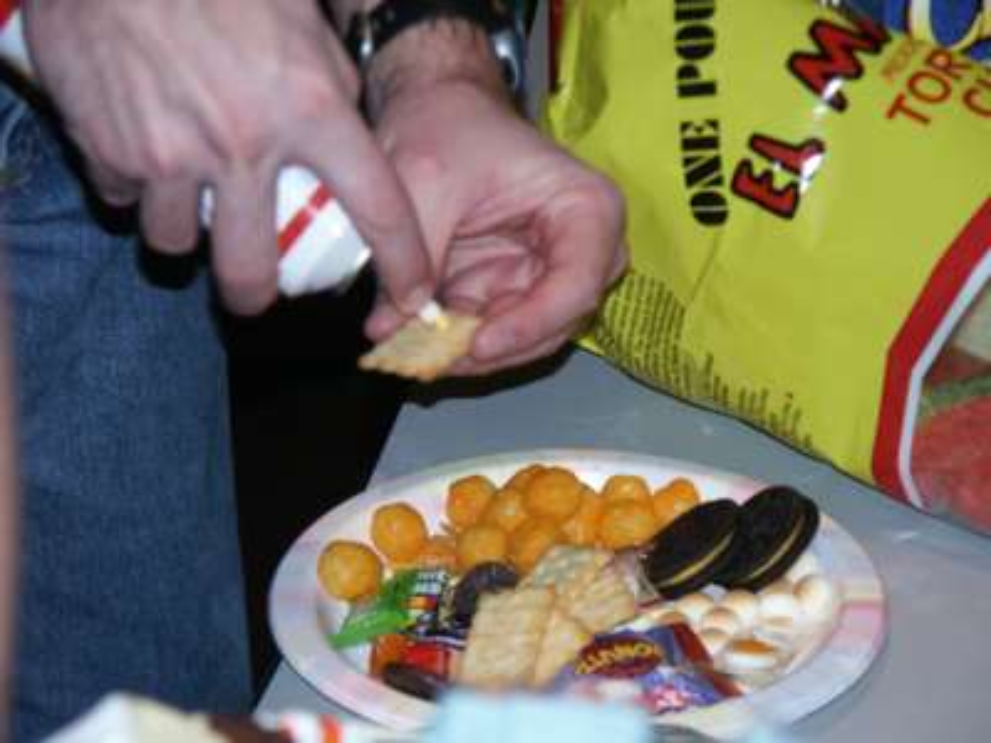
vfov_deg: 10.3
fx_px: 4122
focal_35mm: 144
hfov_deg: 13.7
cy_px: 372
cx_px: 496
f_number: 3.5
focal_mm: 36.53
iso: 200
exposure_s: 1/125
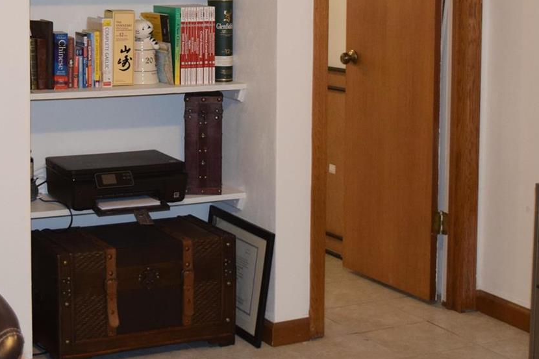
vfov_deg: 16.6
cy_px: 32
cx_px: 191
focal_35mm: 81
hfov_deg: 25.0
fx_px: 1212
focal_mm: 28
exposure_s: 1/60
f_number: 4.2
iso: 1600
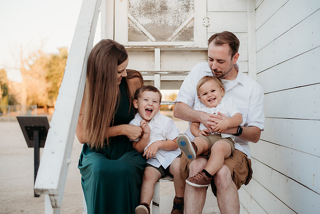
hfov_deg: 39.6
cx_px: 160
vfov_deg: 27.0
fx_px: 445
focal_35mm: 50
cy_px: 107
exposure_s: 1/320
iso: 320
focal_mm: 50
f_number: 2.8
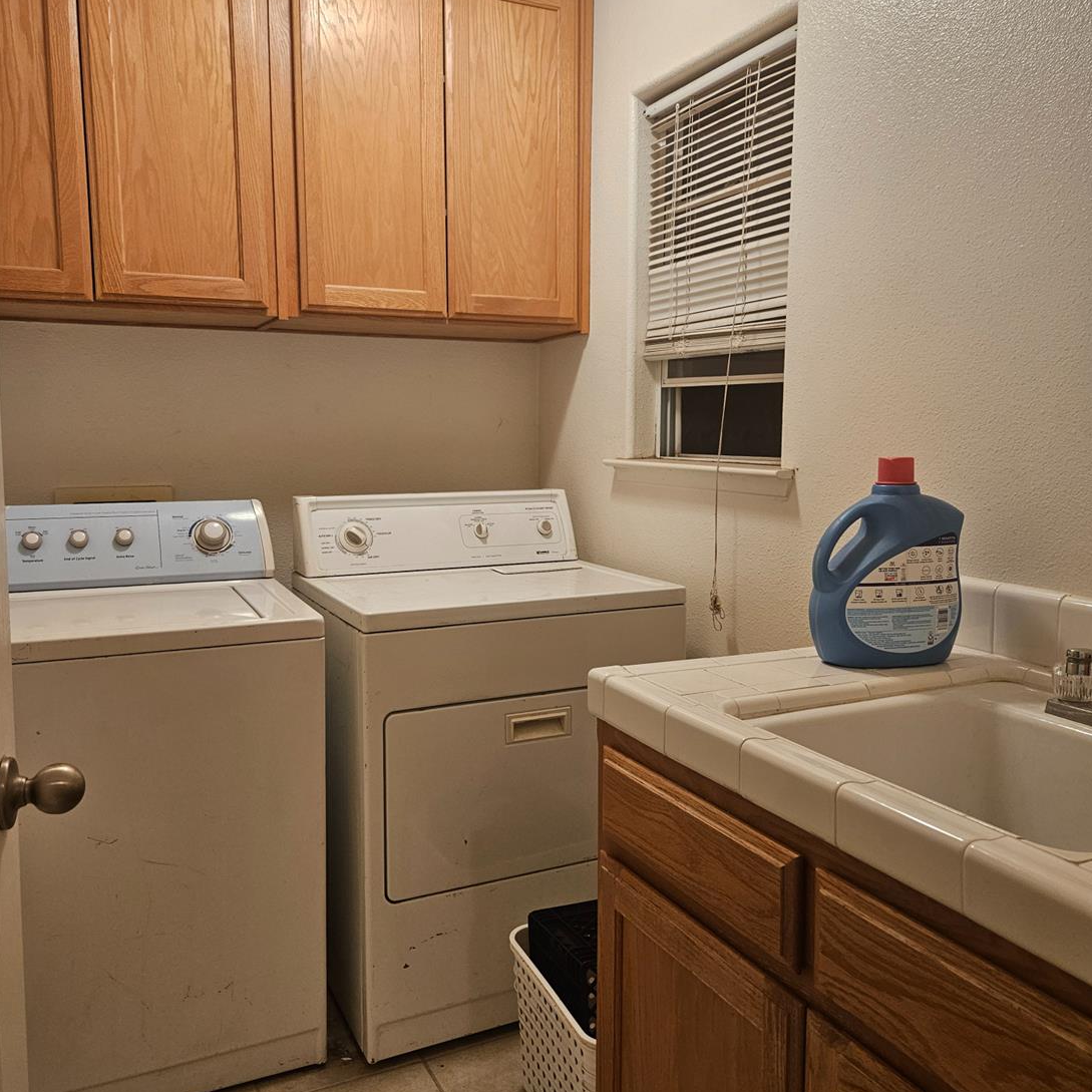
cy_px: 534
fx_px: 999
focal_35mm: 28
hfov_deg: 57.3
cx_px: 544
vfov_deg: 57.3
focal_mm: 5.4
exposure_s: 1/120
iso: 160
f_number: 1.8
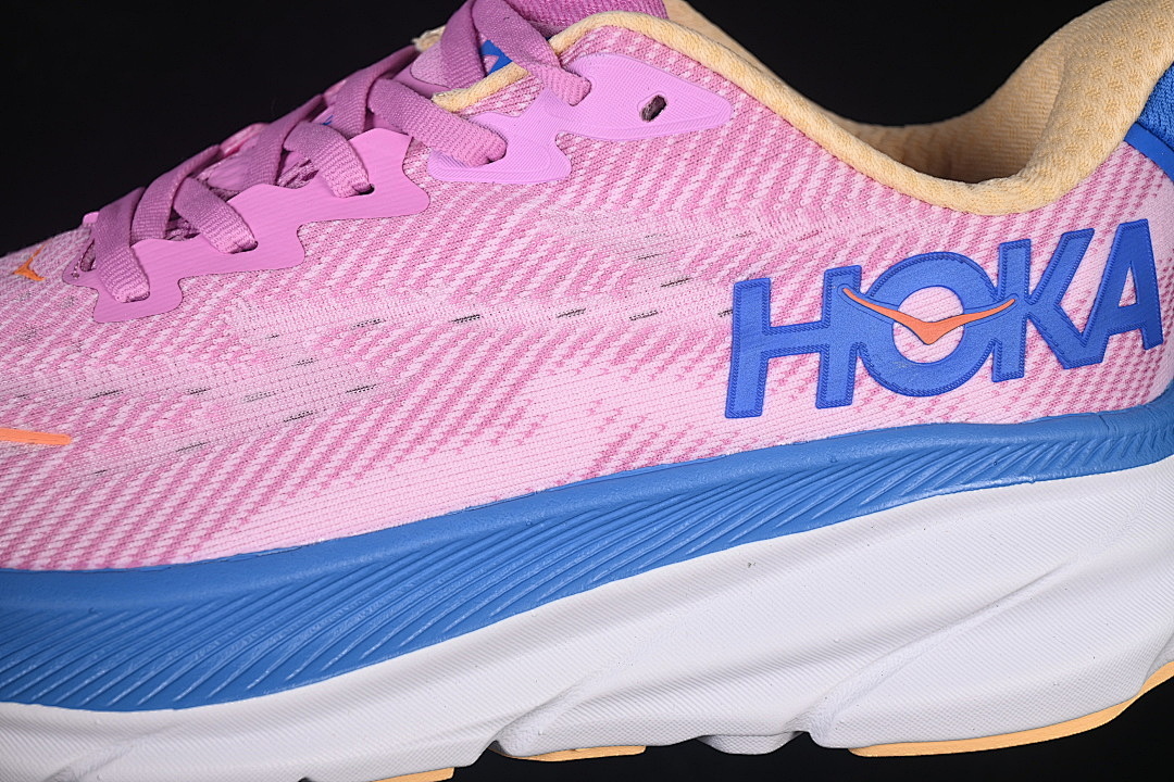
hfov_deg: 27.0
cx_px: 587
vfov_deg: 18.2
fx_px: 2446
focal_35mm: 75
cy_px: 391
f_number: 7.1
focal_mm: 50
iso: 160
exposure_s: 1/80
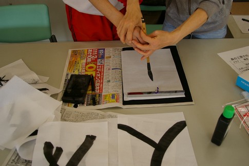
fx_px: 239
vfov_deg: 38.3
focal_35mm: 34
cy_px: 83
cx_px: 124
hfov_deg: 55.1
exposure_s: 1/60
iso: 200
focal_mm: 23
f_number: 5.6
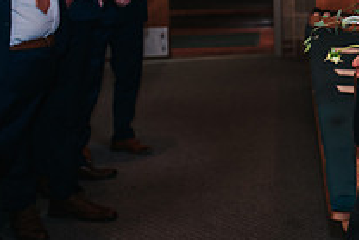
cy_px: -84
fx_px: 1008
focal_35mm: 101
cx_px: 488
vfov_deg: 13.1
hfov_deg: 18.5
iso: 1000
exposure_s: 1/125
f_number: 3.2
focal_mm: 35
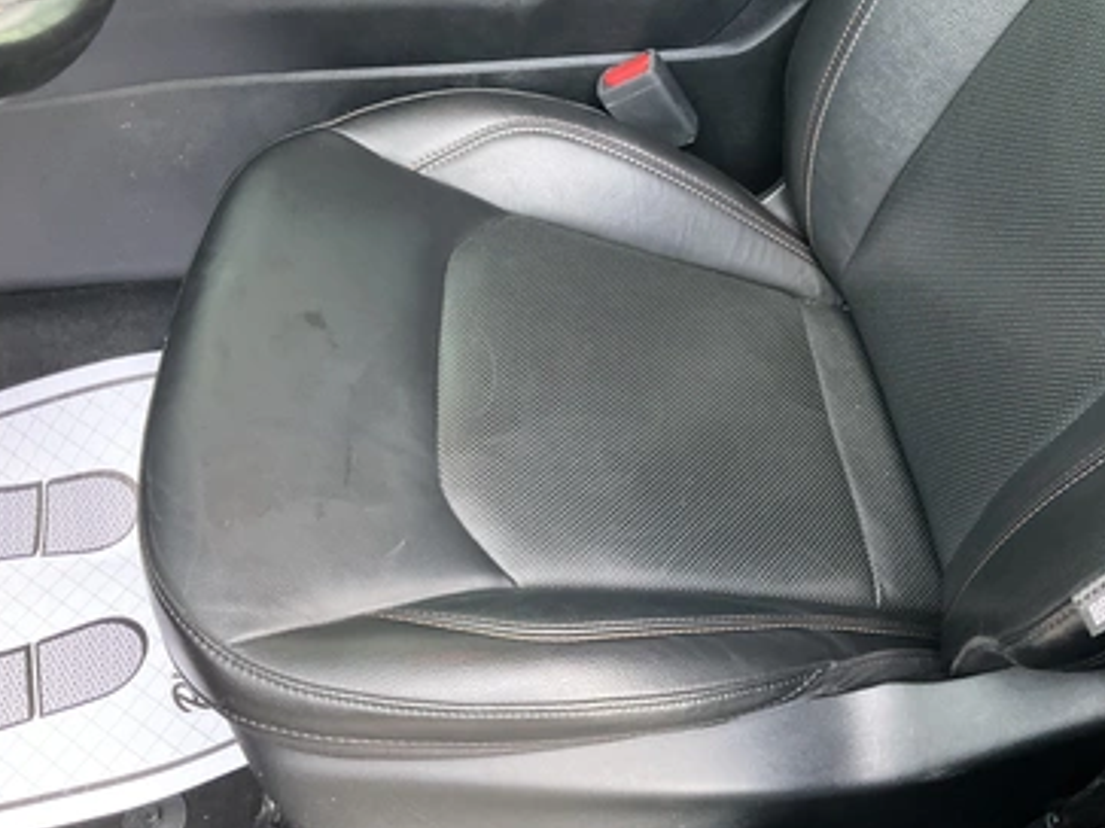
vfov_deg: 44.1
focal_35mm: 32
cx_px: 588
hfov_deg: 56.8
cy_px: 402
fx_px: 1021
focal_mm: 3
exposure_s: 1/60
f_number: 1.8
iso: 250
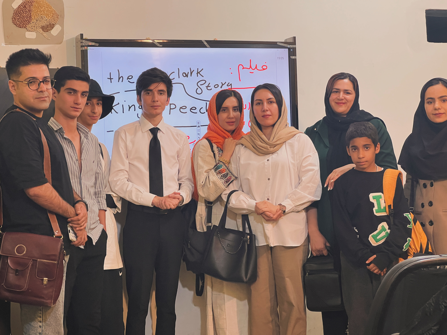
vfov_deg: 19.1
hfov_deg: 25.3
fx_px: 994
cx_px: 224
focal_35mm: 77
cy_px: 168
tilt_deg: +0.6
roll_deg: +2.0
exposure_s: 1/50
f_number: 2.8
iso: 200
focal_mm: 9
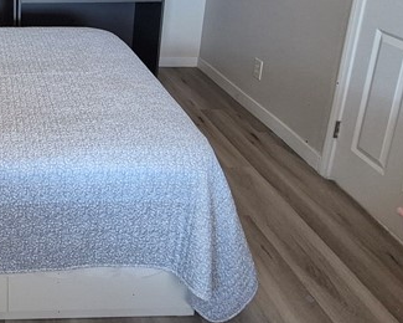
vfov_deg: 34.7
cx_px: 2
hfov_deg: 40.3
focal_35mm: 40
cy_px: 17
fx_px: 477
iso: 400
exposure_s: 1/60
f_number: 2.2
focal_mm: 1.74
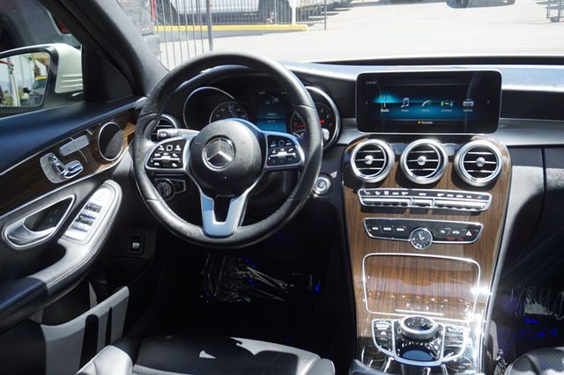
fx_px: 540
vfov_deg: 38.3
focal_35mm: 34
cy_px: 188
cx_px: 282
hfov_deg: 55.1
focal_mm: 23
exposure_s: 1/80
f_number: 5.6
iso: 100
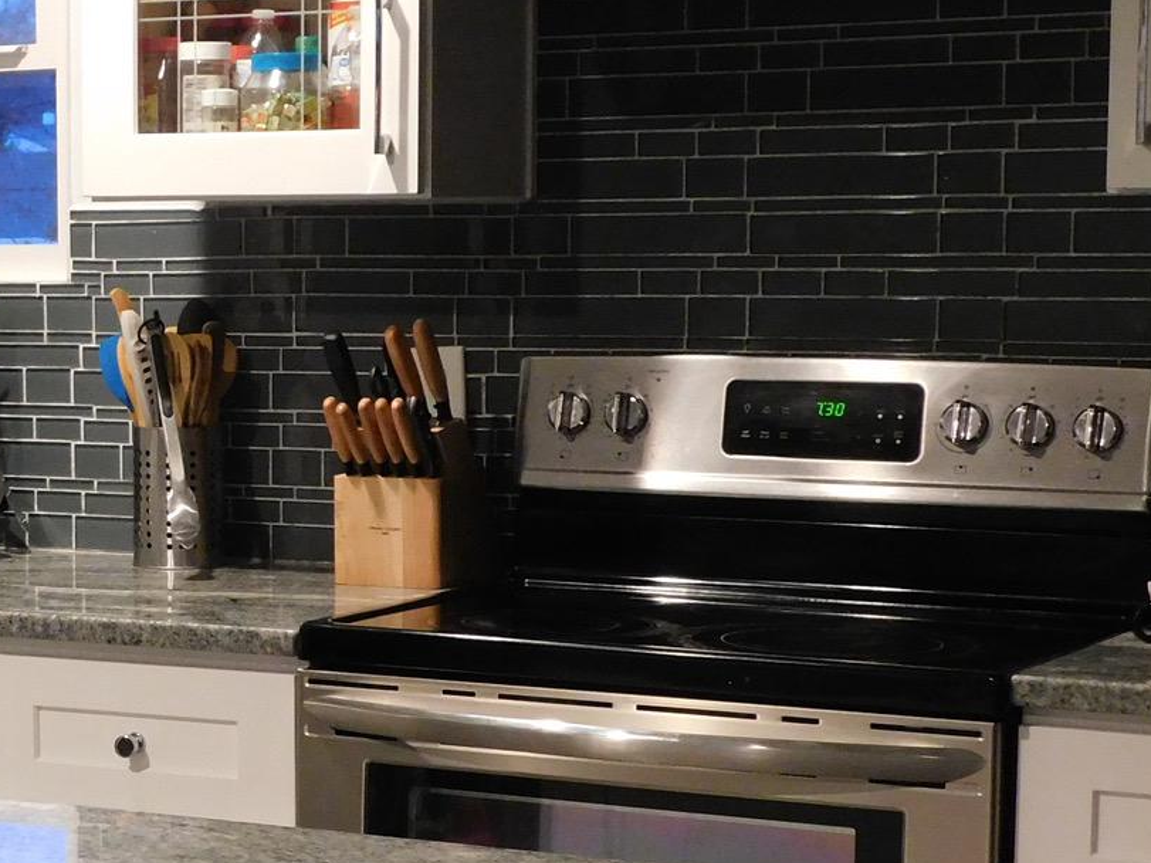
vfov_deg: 14.6
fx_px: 3358
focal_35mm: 101
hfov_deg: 18.4
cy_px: 541
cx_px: -264
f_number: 3.6
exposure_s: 1/8
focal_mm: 7.1
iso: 400
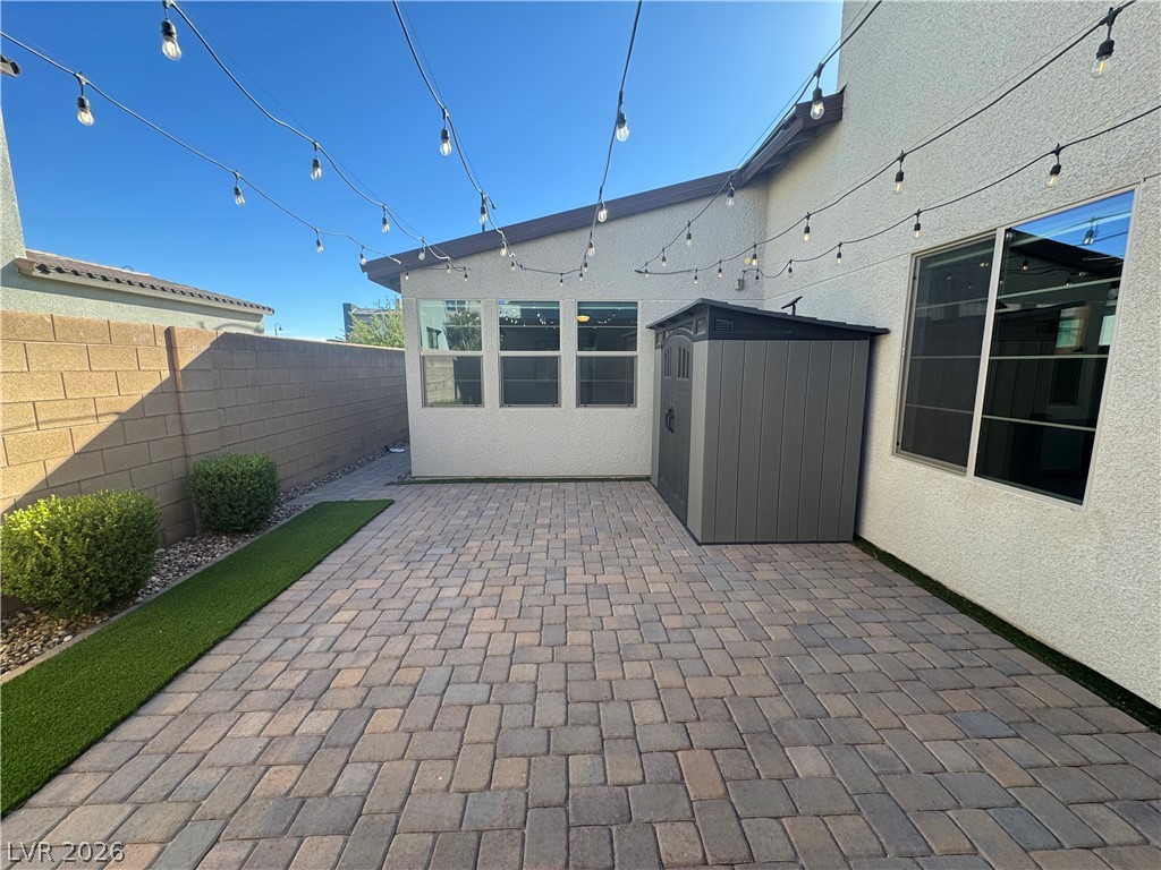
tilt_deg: -10.2
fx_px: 470
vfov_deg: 85.7
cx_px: 580
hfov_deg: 102.1
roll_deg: -0.1
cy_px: 435
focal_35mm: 14
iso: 40
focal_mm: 2.22
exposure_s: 1/244
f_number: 2.2
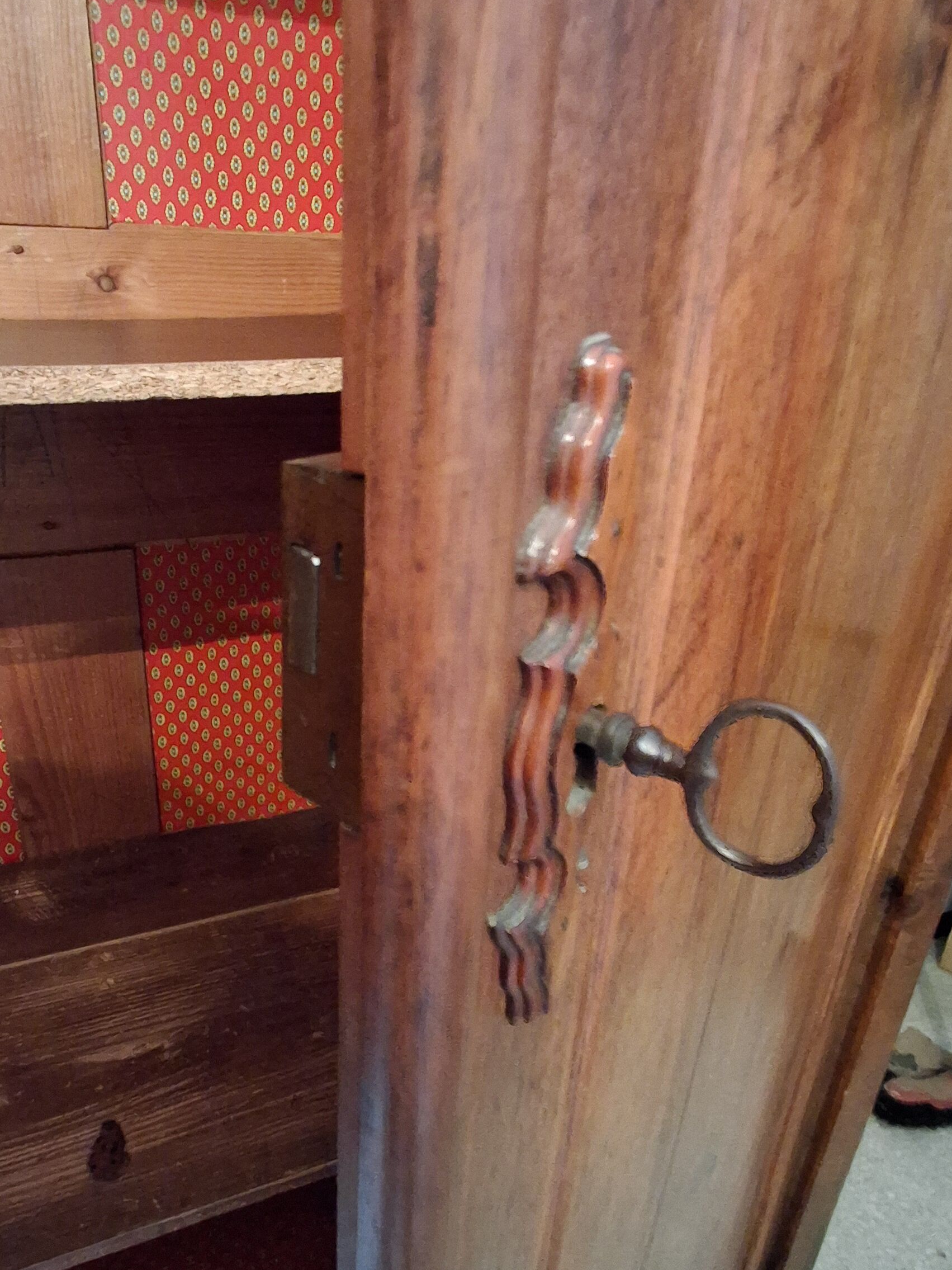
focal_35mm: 23
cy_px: 621
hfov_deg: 58.3
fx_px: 843
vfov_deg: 73.9
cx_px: 371
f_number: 2.2
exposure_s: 1/10
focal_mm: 1.64
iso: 800
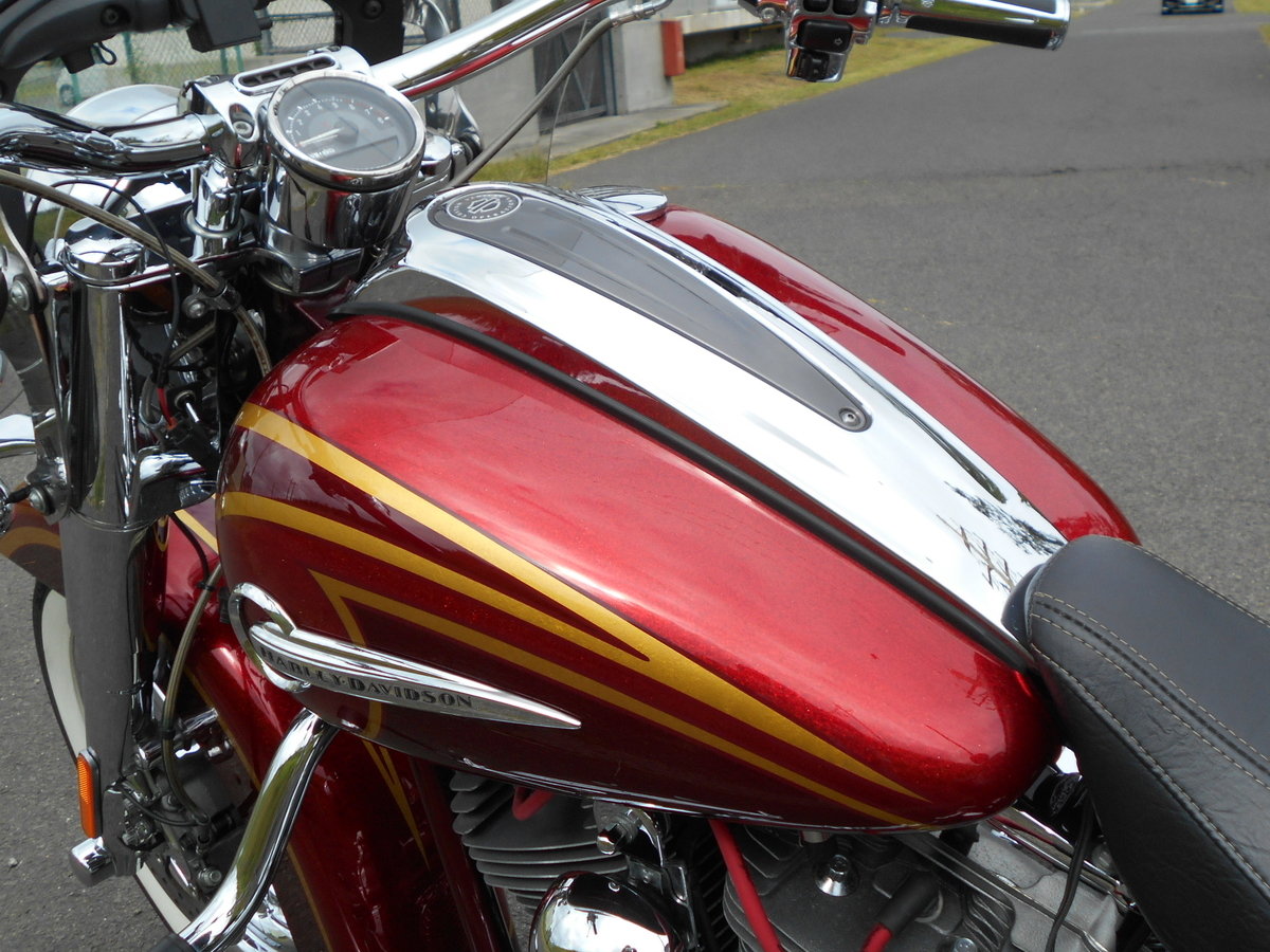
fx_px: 1431
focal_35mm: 39
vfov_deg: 36.8
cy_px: 476
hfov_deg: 47.9
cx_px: 635
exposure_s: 1/400
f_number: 3.9
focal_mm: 6.7
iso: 80
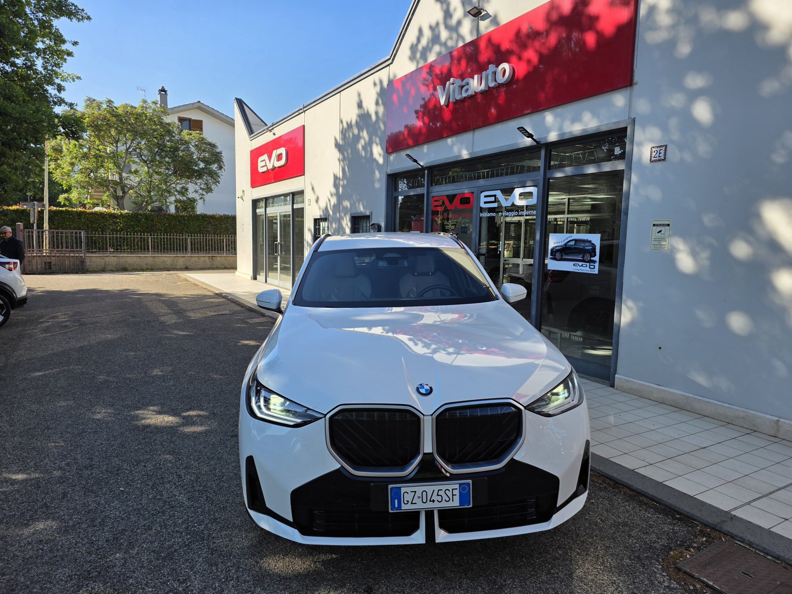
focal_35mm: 23
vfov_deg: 58.9
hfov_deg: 73.9
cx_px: 396
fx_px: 526
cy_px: 297
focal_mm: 6.3
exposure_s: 1/1546
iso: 40
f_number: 1.7
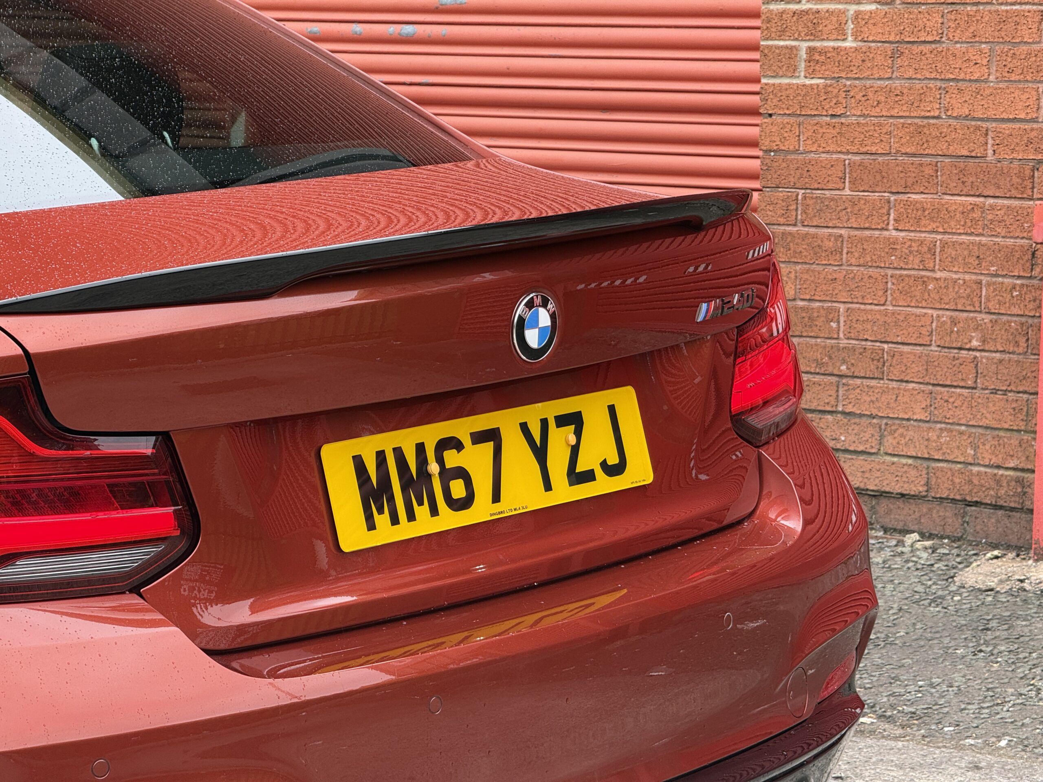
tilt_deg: -4.8
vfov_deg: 12.3
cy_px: 391
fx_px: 3616
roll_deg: -2.2
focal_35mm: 120
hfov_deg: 16.4
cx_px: 522
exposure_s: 1/119
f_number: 2.8
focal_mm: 15.66
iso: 50
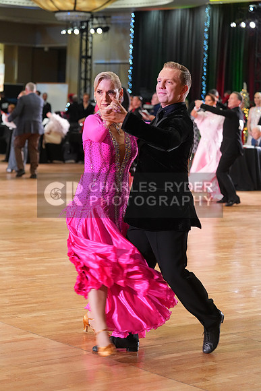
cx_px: 130
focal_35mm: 93
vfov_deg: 21.9
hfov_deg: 14.7
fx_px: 1011
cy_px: 196
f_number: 4.5
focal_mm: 93
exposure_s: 1/200
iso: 3200
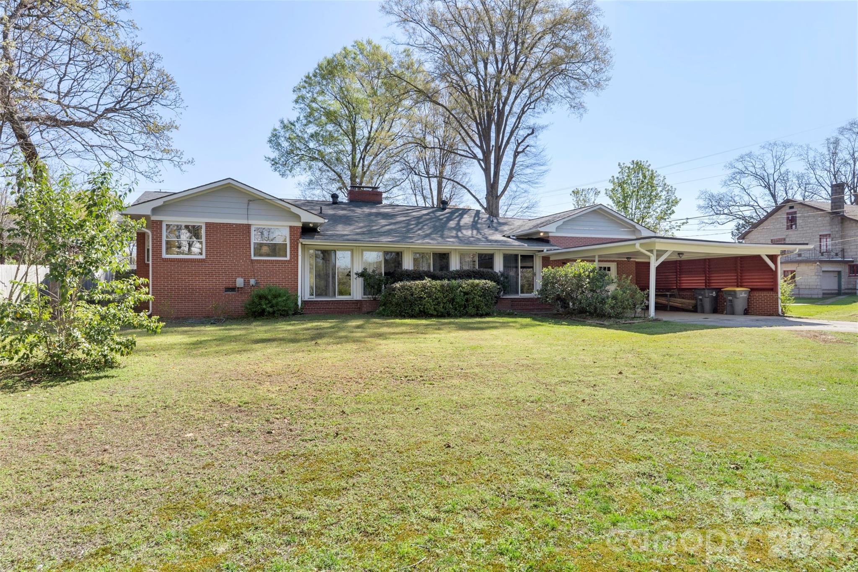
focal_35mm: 20
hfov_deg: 82.6
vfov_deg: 60.7
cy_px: 286
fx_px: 489
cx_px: 429
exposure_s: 1/250
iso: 100
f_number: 13
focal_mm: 20.5
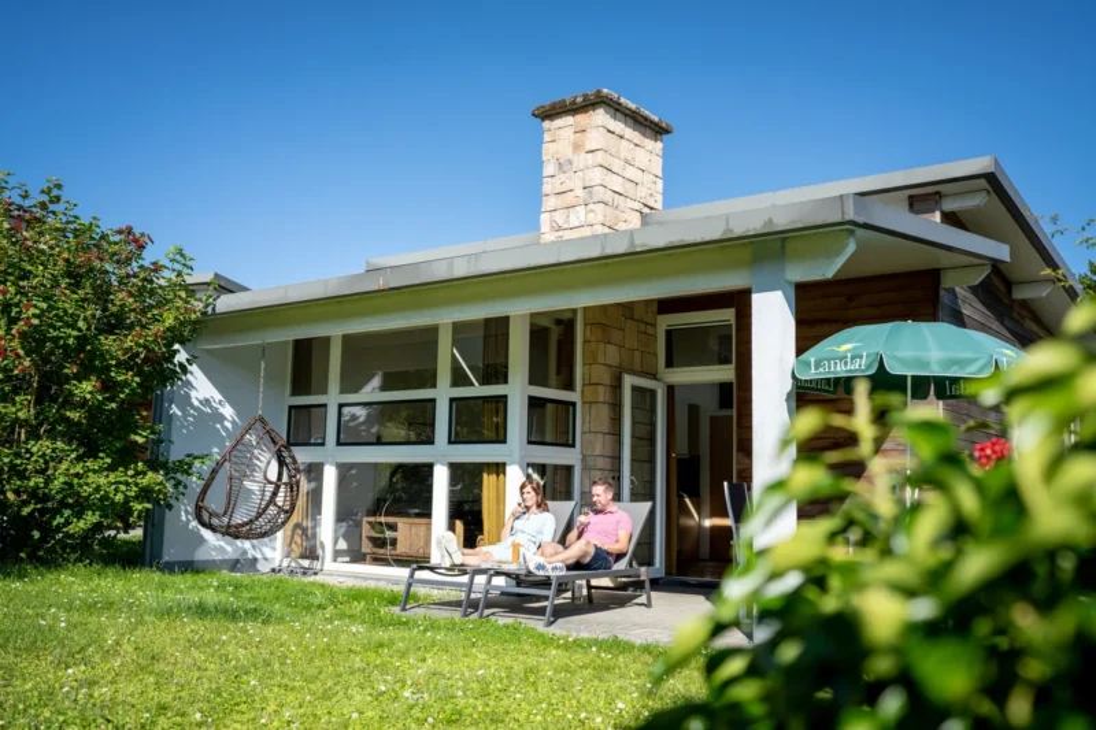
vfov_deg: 37.8
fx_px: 1065
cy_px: 365
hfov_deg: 54.4
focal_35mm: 35
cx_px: 548
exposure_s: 1/1000
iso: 125
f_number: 4
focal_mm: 35
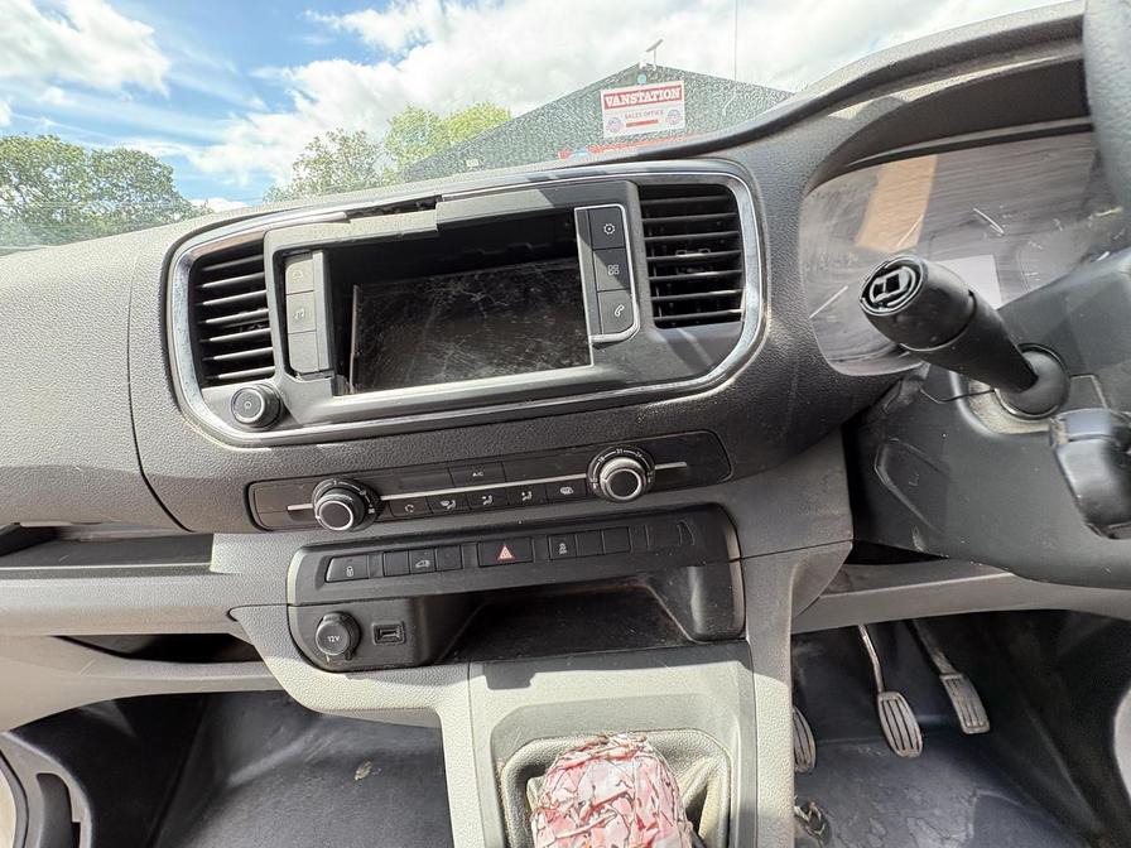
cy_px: 424
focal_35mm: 14
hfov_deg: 102.1
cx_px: 566
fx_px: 457
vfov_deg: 85.7
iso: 125
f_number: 2.2
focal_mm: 2.22
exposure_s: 1/103
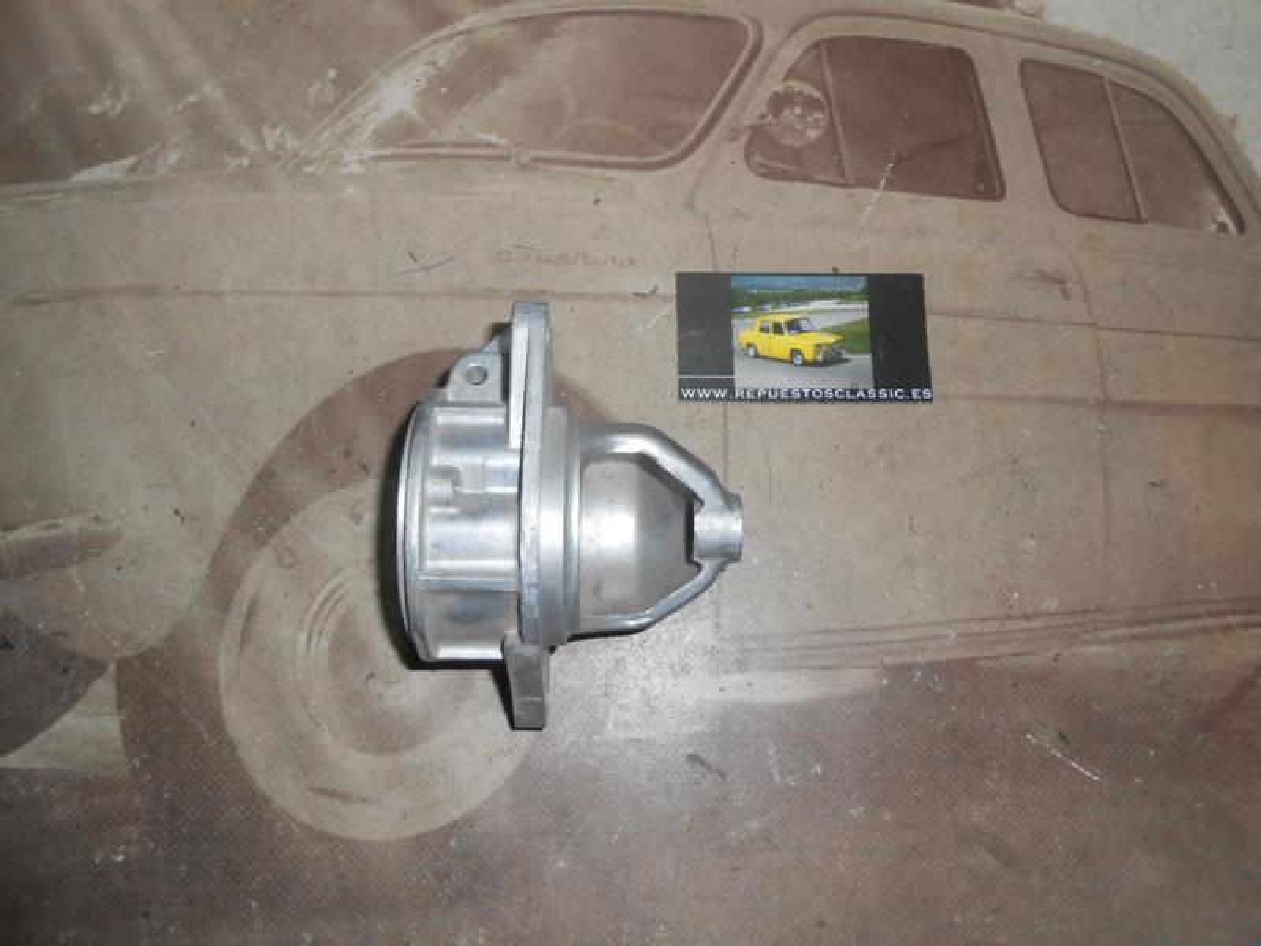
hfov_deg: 67.3
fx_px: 947
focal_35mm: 26
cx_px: 630
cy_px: 473
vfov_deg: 53.1
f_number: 3.5
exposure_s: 1/25
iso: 80
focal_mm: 4.6
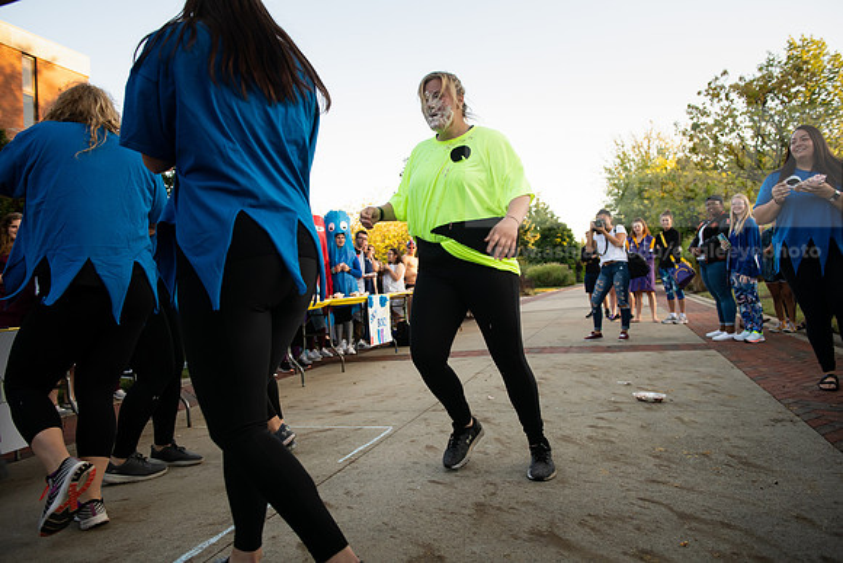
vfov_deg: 48.0
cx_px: 422
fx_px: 632
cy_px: 282
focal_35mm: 27
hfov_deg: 67.4
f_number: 4
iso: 640
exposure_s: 1/400
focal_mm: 27
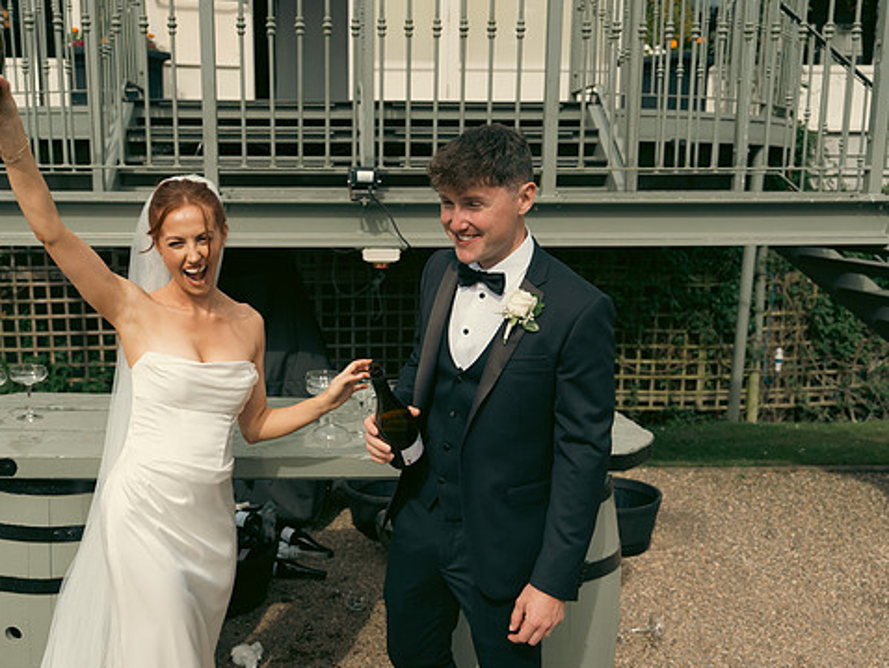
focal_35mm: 35
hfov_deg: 52.4
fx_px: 899
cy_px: 354
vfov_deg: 40.7
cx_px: 379
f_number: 3.5
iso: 320
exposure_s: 1/3200
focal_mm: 30
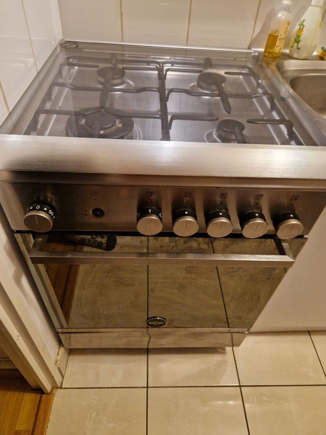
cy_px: 218
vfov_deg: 73.9
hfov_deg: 58.9
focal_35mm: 23
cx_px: 163
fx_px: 289
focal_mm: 5.4
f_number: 1.8
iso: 1000
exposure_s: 1/100
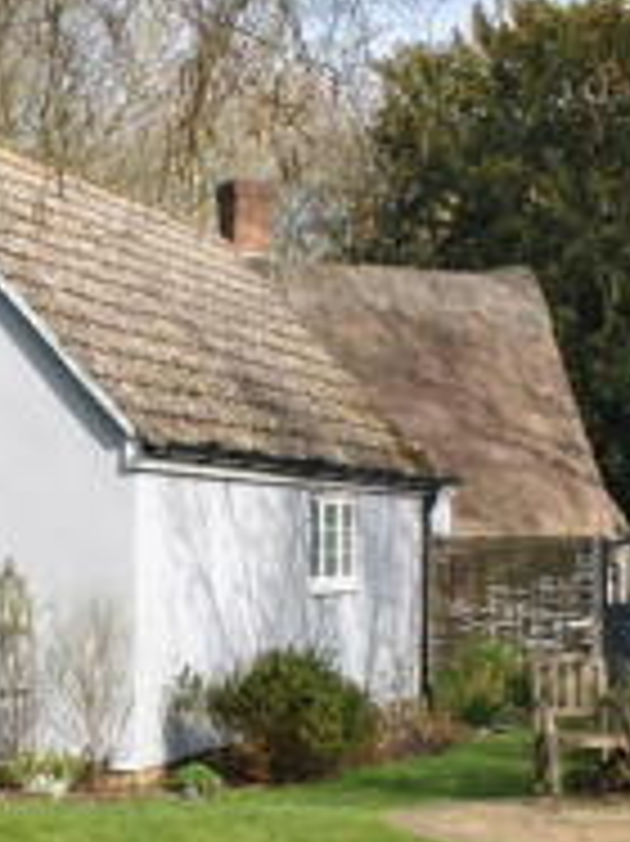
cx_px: 11
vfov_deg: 21.4
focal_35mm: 91
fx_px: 2211
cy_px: 610
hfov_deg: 15.9
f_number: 7.1
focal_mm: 18
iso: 100
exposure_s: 1/200
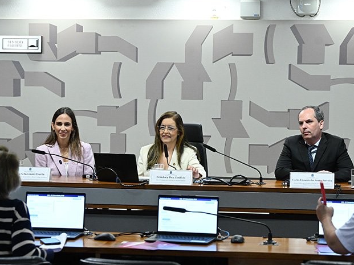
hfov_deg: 21.1
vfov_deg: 15.9
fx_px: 951
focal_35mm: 93
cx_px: 174
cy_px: 155
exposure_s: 1/200
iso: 4000
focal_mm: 70
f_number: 4.5
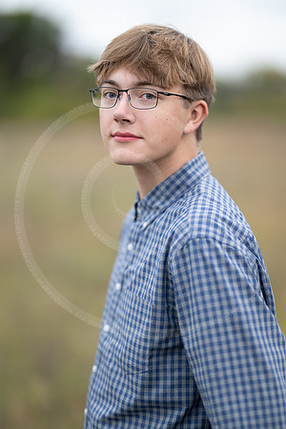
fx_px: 1013
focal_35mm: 85
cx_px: 143
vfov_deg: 23.9
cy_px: 214
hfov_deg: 16.1
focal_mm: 85
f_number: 1.3
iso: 500
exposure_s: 1/400
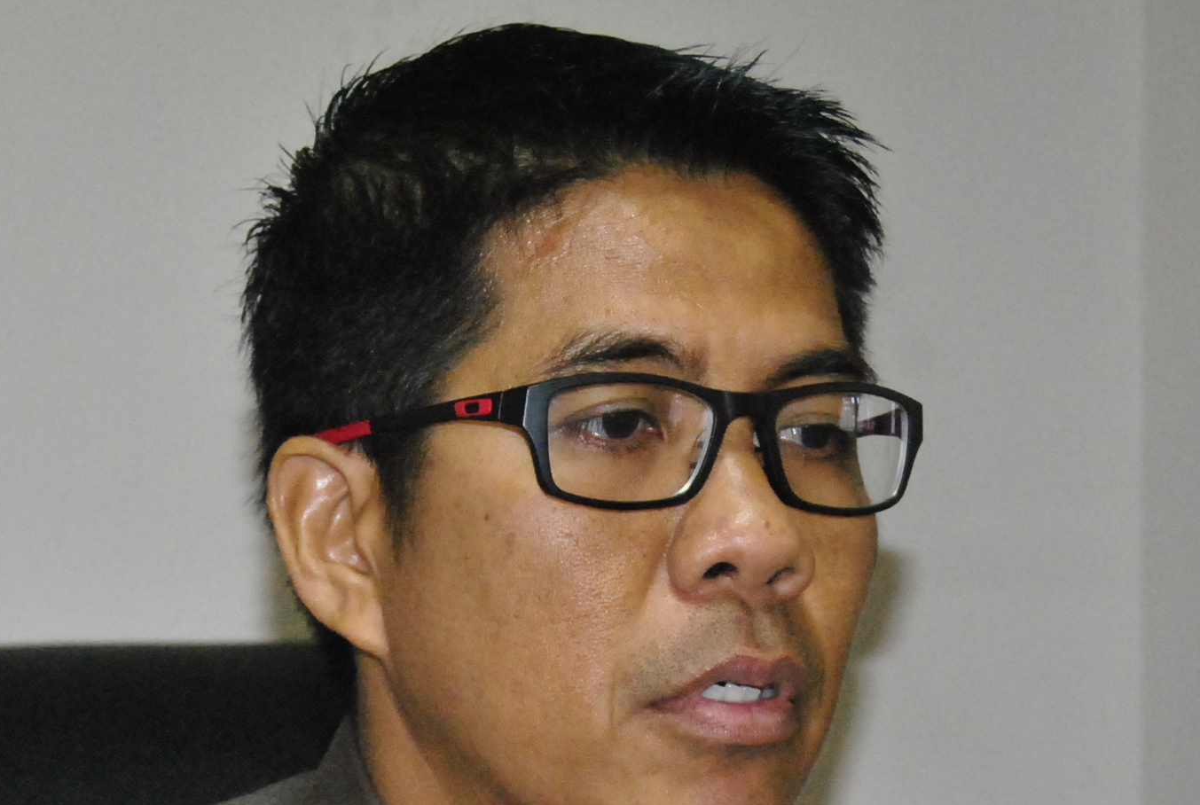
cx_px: 455
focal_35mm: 122
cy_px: 804
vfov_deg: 11.2
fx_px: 4075
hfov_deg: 16.7
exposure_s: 1/60
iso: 1600
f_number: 5.6
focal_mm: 38
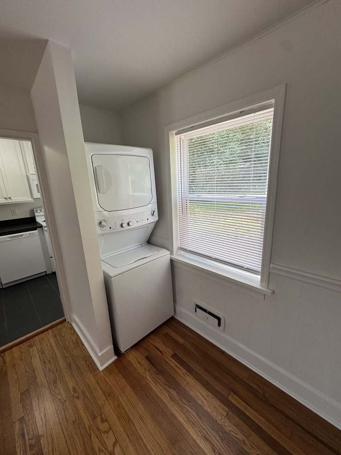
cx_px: 170
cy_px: 228
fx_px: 184
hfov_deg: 85.7
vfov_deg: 102.1
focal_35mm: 14
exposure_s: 1/120
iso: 64
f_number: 2.2
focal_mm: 2.22
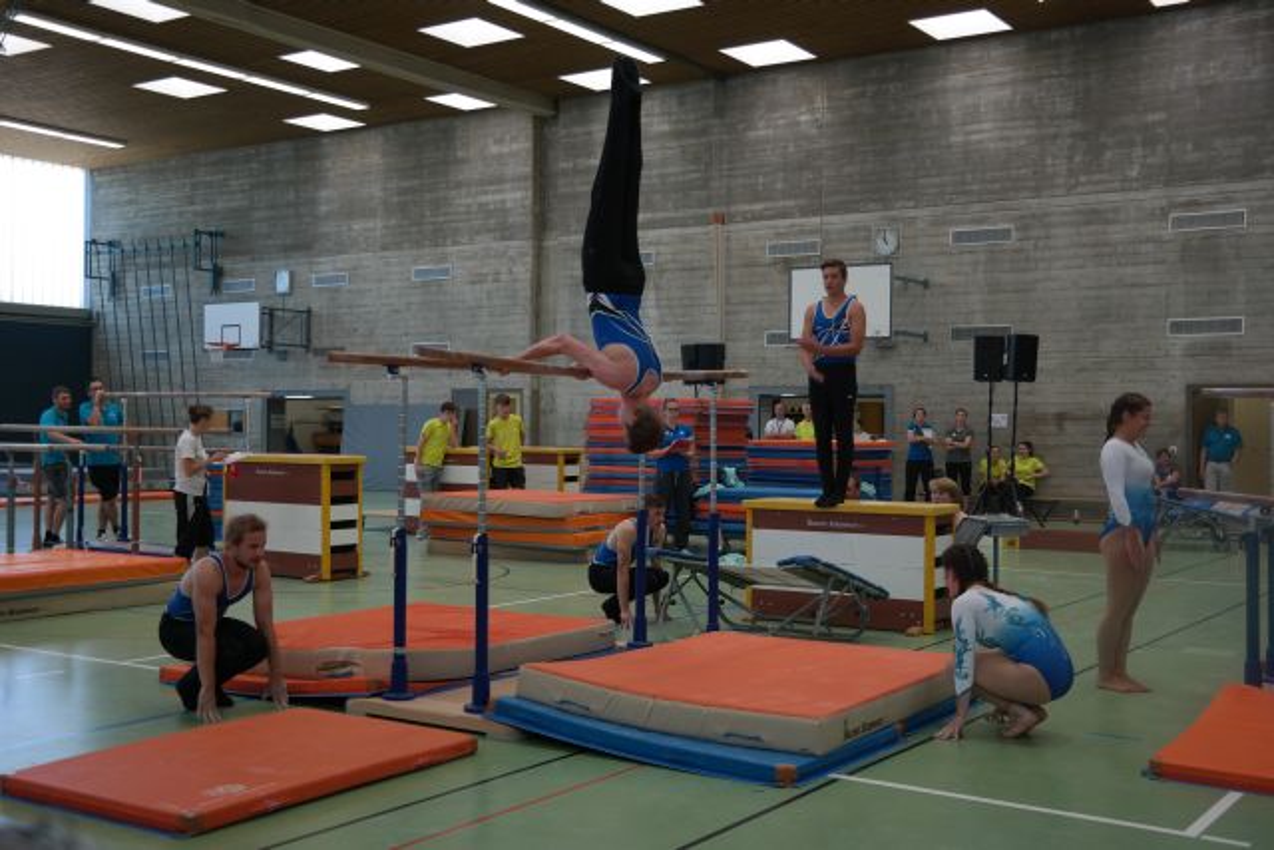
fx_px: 1451
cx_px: 637
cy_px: 425
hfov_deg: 47.4
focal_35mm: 41
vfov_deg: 32.6
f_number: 4
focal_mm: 27
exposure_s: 1/80
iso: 200
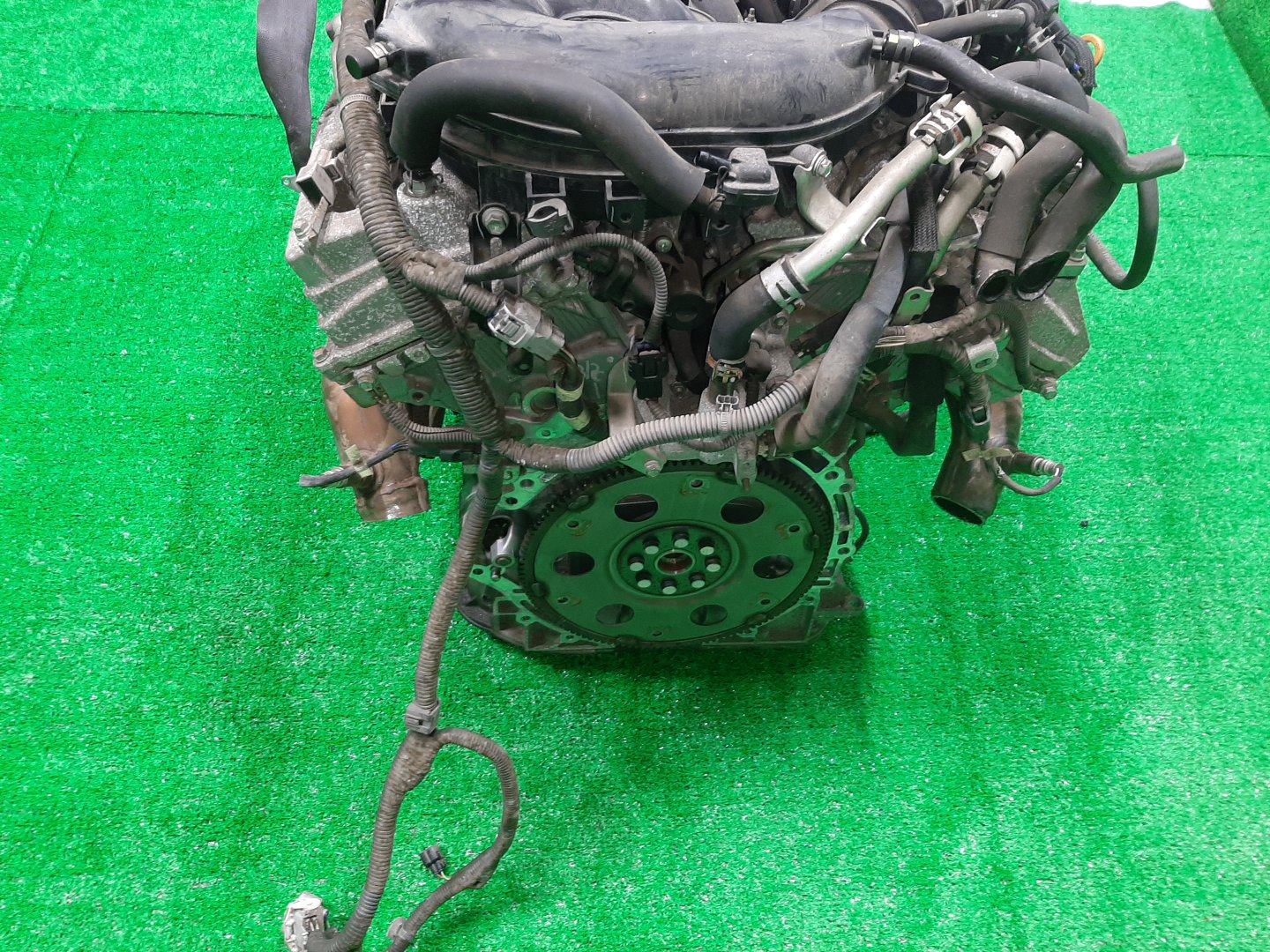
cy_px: 476
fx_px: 954
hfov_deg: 67.3
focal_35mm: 26
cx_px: 635
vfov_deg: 53.1
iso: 171
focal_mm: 3.93
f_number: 1.7
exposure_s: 1/33
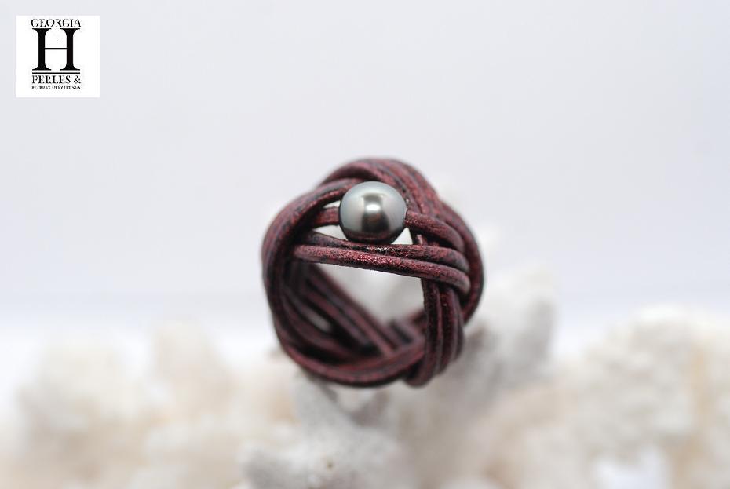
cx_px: 365
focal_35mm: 135
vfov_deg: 10.2
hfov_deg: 15.2
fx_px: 2741
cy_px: 244
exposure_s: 1/200
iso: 400
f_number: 6.3
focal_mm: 90
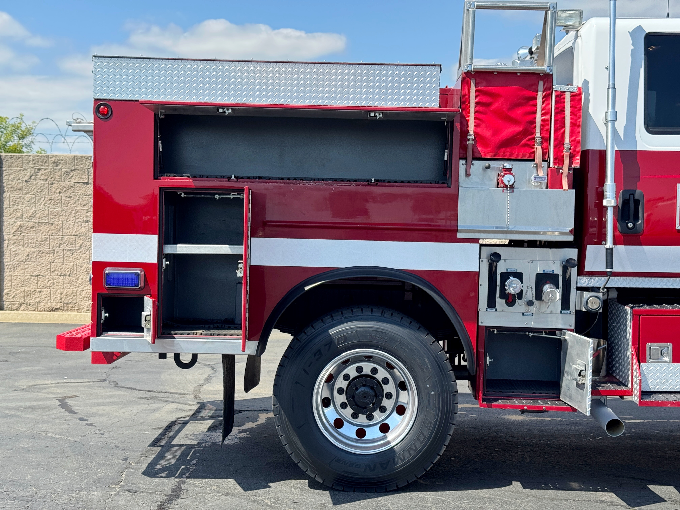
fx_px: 943
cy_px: 255
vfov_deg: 30.3
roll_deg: +0.0
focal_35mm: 48
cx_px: 340
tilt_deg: -3.3
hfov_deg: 39.7
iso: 64
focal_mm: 6.76
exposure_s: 1/2833
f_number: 1.78
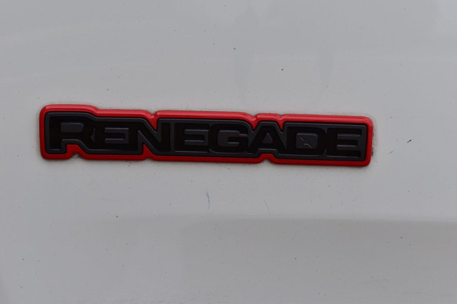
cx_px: 228
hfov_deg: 29.3
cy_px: 152
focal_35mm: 69
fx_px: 876
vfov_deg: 19.7
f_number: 9
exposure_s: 1/160
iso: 400
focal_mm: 46
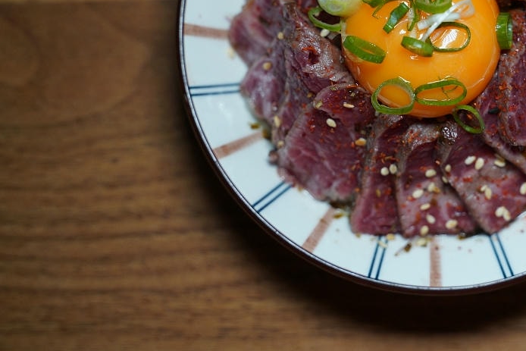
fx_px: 1213
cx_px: 406
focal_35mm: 83
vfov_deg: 16.3
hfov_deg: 24.2
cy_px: 54
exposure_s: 1/60
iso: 200
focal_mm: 48
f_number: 4
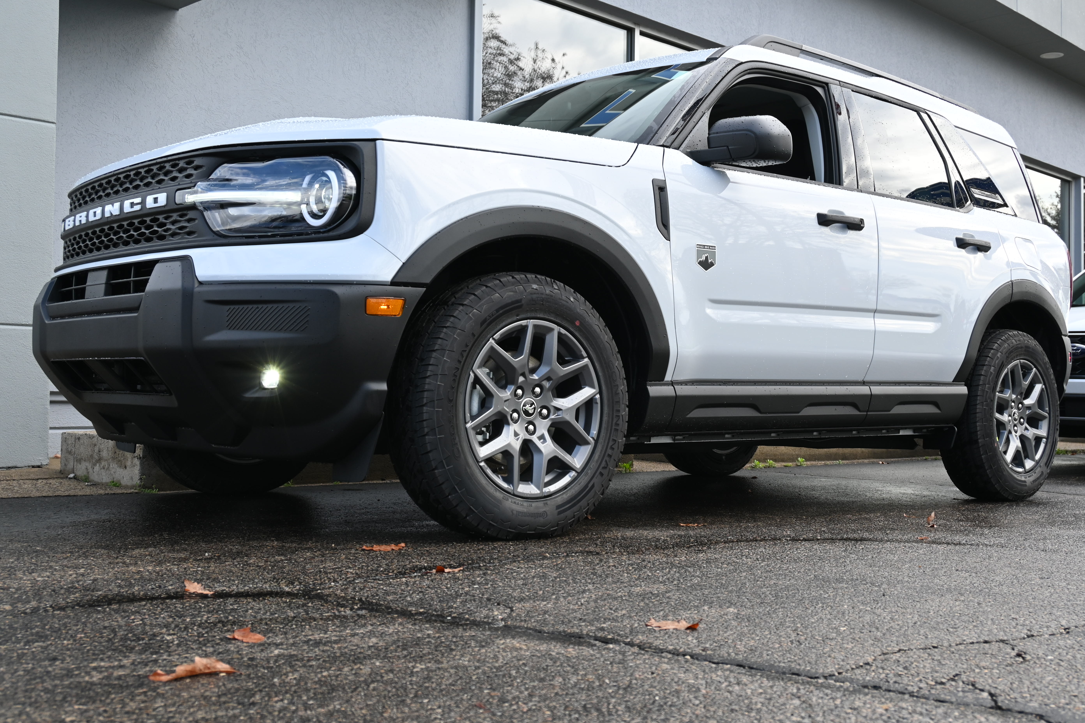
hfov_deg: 51.3
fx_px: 1130
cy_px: 362
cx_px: 542
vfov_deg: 35.5
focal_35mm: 38
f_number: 5.6
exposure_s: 1/250
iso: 200
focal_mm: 25
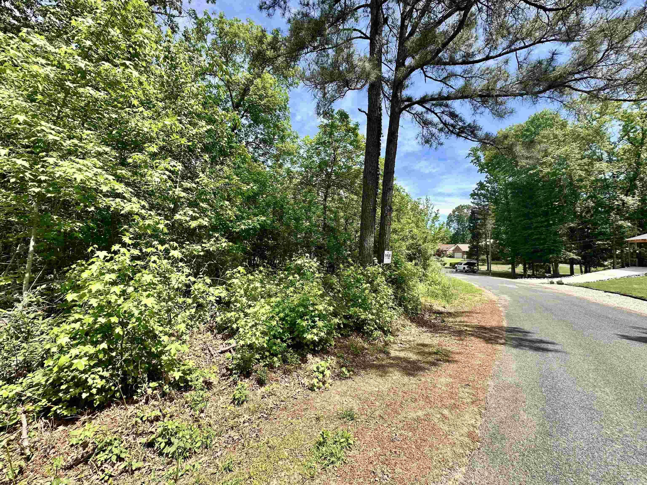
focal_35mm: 14
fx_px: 262
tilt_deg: +2.3
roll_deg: -0.9
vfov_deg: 85.7
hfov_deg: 102.1
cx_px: 324
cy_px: 242
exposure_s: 1/558
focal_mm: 2.22
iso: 40
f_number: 2.2
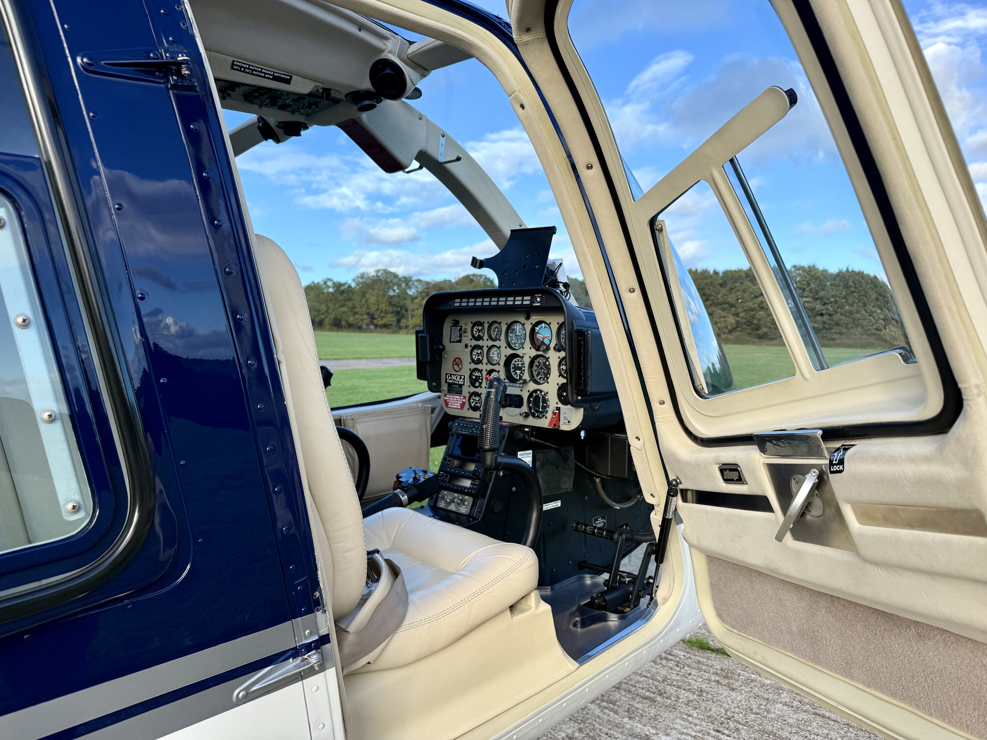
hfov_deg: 71.6
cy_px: 370
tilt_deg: -2.9
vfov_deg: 56.8
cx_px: 494
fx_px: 684
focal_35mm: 24
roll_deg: -0.4
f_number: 1.78
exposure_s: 1/1553
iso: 80
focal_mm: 6.76
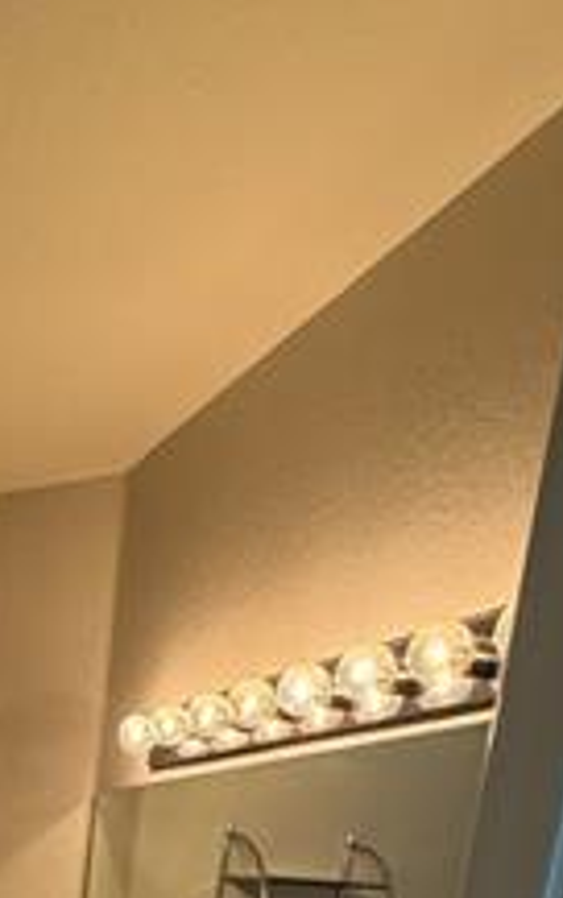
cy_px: 1171
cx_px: -83
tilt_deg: -15.5
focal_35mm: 41
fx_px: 1005
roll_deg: -3.2
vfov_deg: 34.2
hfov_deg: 28.0
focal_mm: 2.22
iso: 250
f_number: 2.2
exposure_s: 1/121
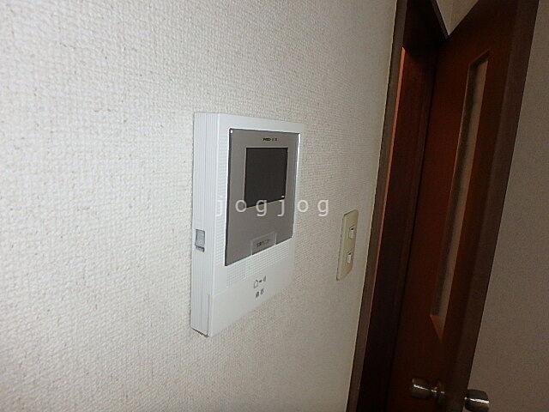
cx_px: 274
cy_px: 206
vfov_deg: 63.4
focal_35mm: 21
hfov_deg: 79.0
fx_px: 333
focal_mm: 3.7
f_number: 3.5
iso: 320
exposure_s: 1/30
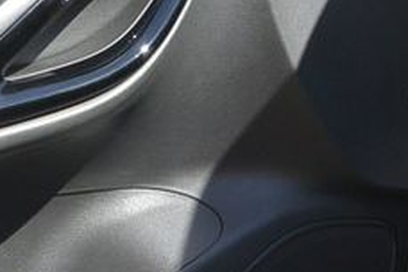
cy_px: 180
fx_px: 1371
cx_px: -131
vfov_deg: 11.3
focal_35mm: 121
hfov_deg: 16.0
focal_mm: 10
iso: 160
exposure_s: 1/500
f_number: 4
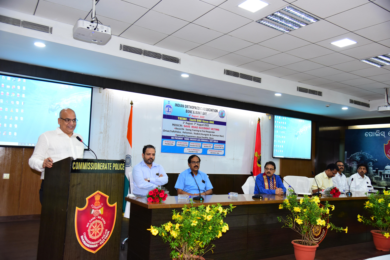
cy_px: 130
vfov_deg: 43.6
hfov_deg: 61.9
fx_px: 325
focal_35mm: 30
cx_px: 195
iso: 1600
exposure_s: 1/200
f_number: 4.5
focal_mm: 30
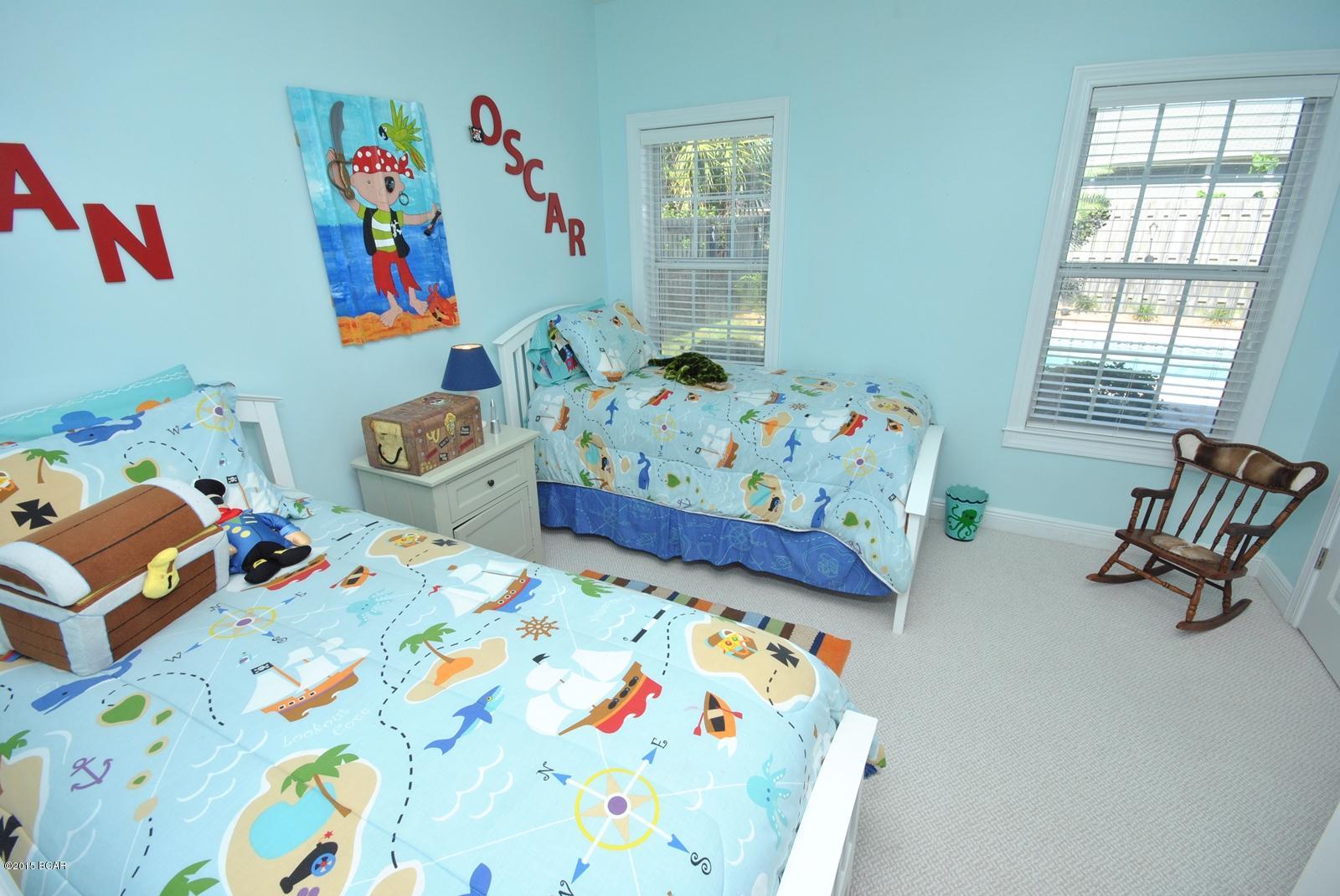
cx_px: 670
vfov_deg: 77.5
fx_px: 559
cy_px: 448
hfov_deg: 100.3
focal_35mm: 15
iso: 400
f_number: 8
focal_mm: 10
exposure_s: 1/160
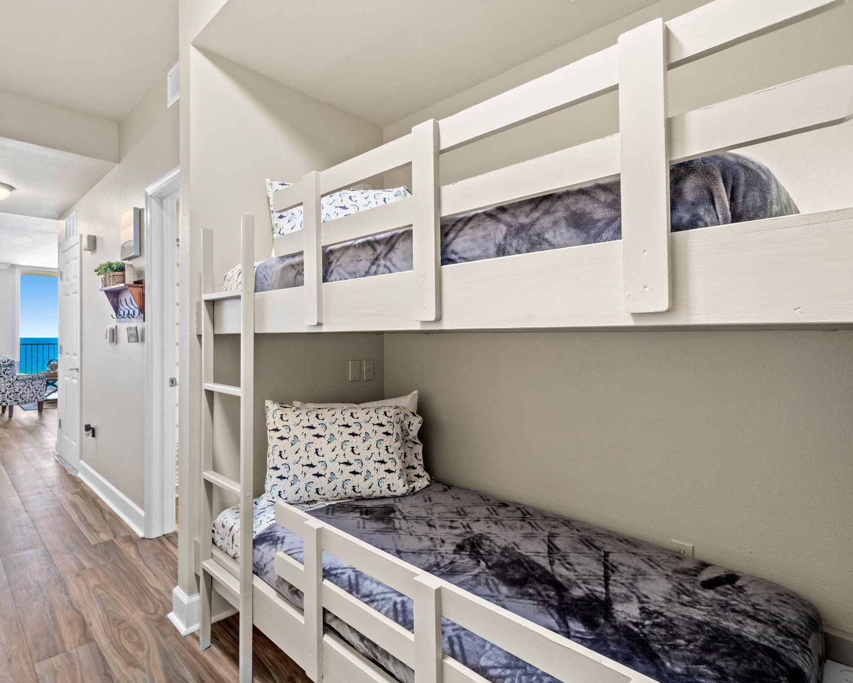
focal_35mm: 17
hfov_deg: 89.6
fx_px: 429
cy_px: 341
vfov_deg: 77.0
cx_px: 418
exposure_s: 1.3
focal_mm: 10
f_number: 8
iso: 800
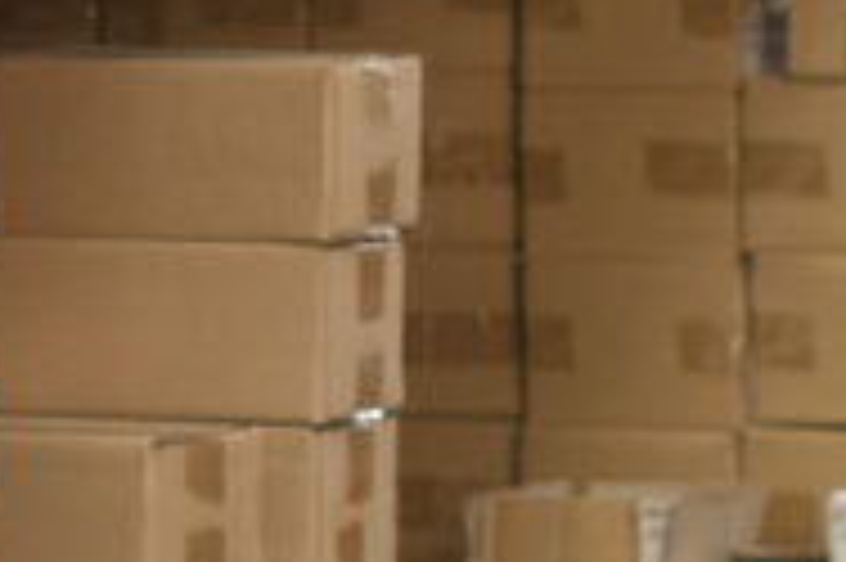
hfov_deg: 7.5
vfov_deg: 5.0
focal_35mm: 273
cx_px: -104
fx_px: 6410
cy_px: 79
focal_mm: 50
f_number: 4
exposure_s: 1/100
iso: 1000
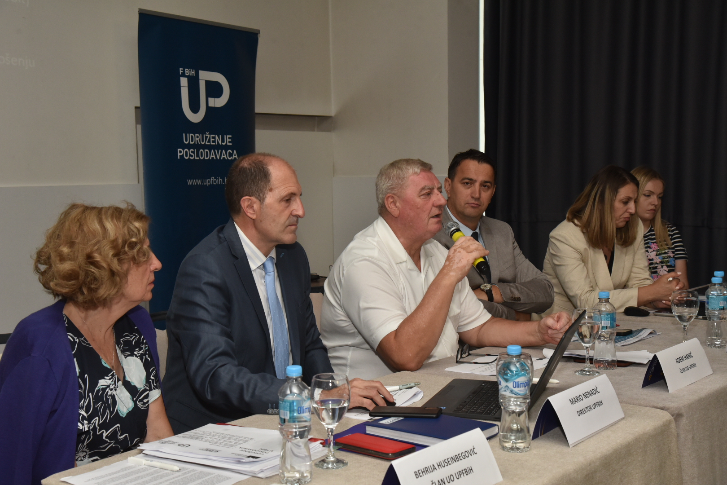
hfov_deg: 39.6
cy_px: 242
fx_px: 1010
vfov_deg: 27.0
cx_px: 364
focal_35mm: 50
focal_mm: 50
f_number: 8
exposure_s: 1/100
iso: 1600
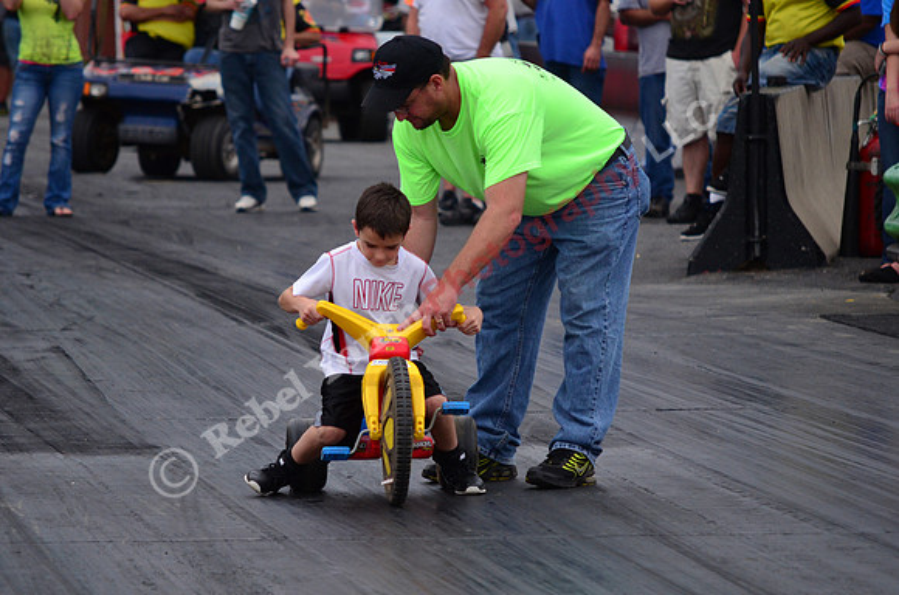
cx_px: 450
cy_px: 298
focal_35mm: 300
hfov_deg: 6.9
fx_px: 7475
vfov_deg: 4.6
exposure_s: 1/2500
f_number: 6.3
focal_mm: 200
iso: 1000
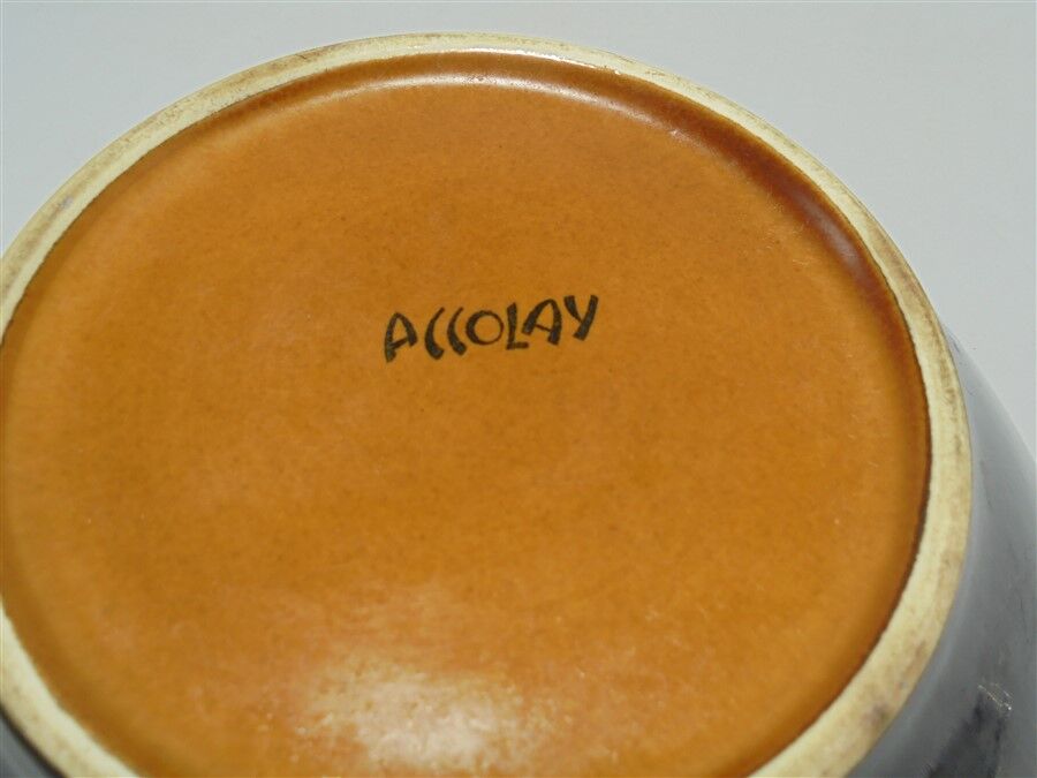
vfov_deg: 48.2
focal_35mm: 29
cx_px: 518
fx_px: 869
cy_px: 389
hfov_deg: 61.7
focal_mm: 5.3
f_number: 3.7
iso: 100
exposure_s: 1/80
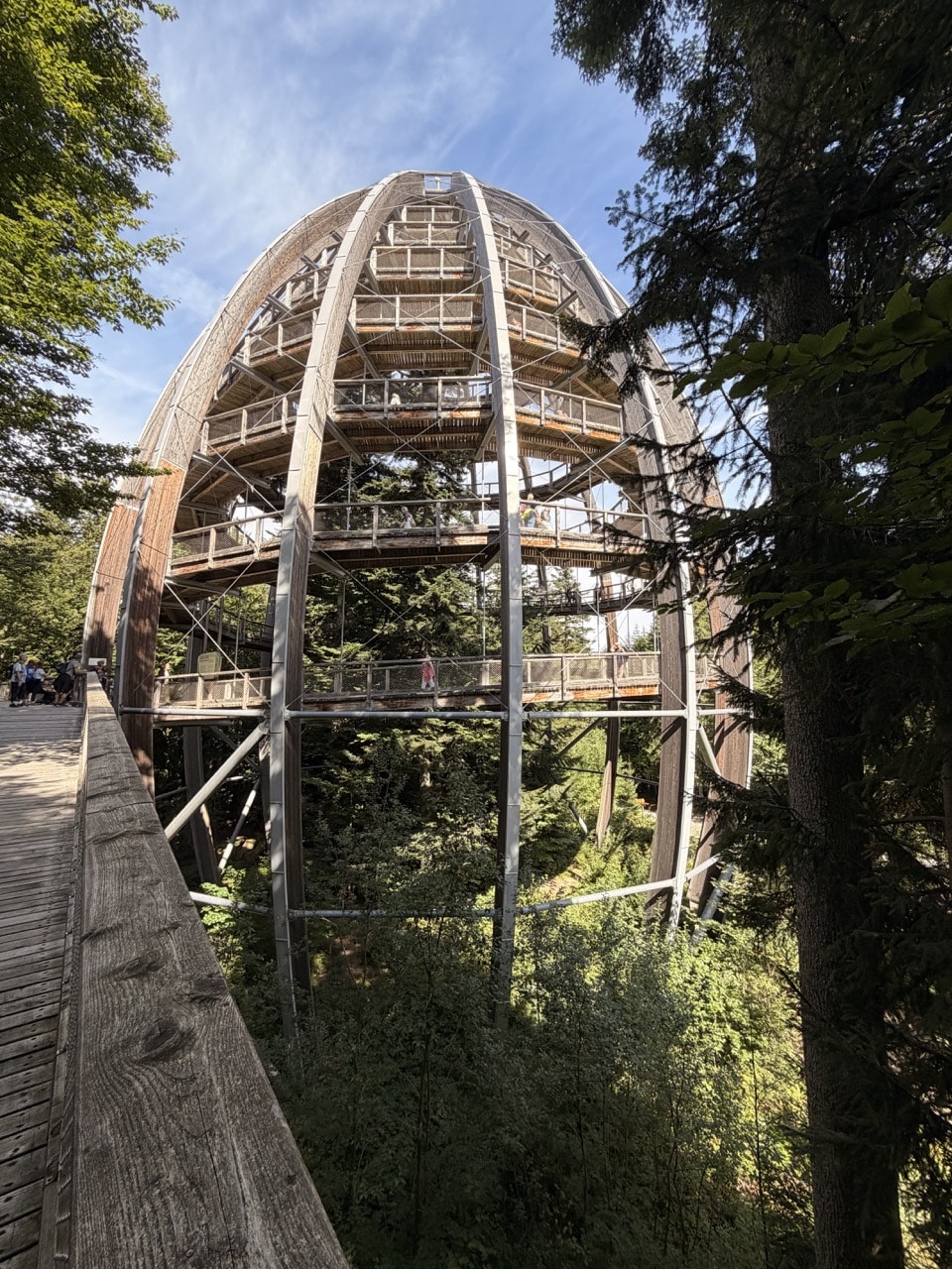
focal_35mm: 14
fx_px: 513
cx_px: 476
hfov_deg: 85.7
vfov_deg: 102.1
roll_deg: +0.1
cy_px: 634
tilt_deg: +7.2
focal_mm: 2.22
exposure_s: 1/502
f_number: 2.2
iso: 64
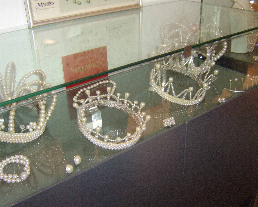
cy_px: 106
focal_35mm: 33
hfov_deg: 54.1
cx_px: 118
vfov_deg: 44.5
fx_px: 252
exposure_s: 1/30
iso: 141
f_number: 2.7
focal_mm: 8.13
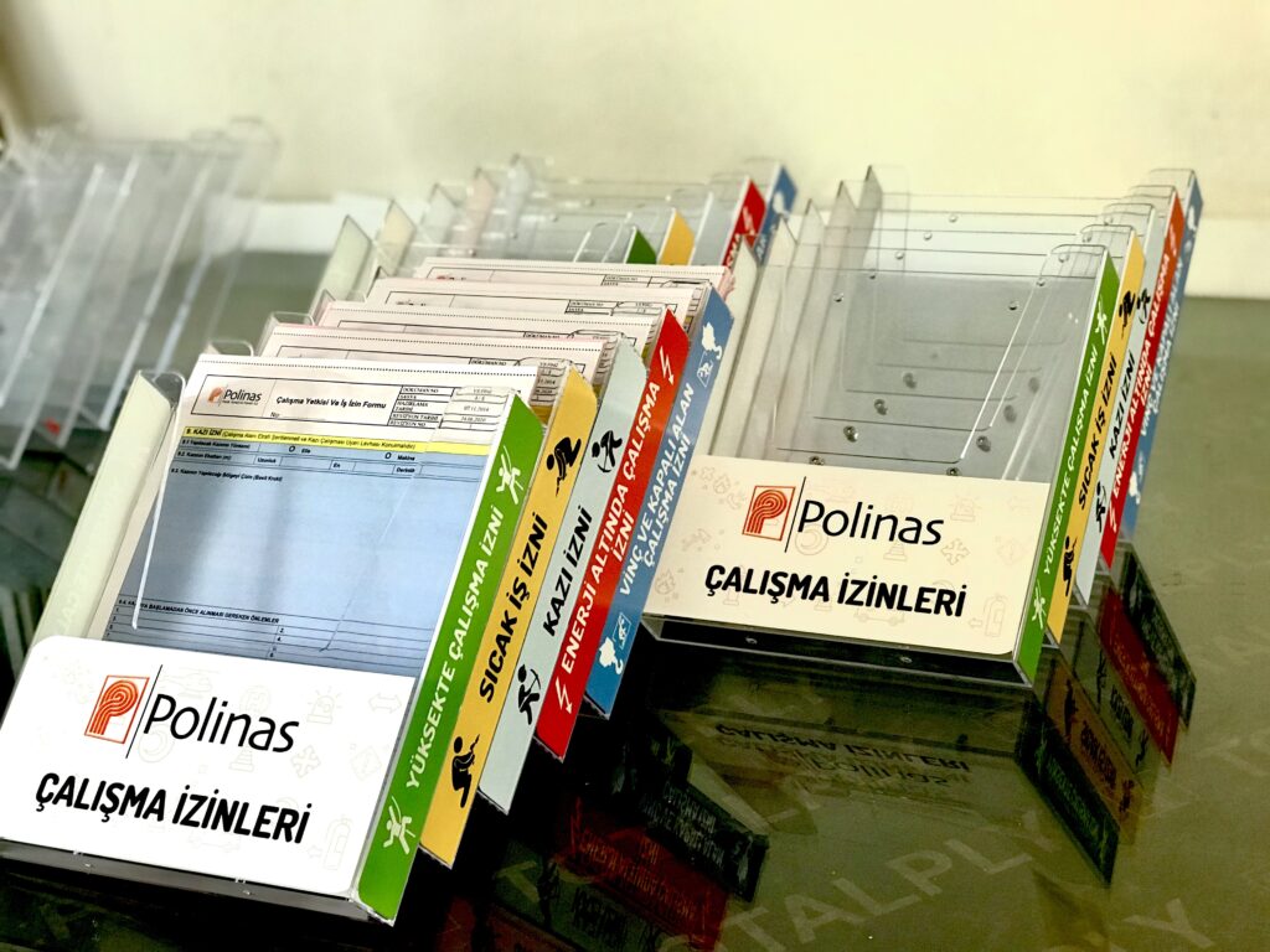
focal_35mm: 57
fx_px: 2091
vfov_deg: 25.7
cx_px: 635
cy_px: 476
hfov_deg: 33.8
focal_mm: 6.6
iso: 250
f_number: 2.8
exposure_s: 1/50
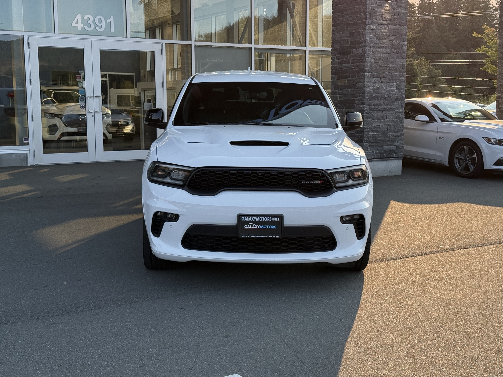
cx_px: 252
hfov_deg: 39.7
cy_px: 188
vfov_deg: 30.3
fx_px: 697
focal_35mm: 48
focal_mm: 6.76
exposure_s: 1/1133
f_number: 1.78
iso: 64
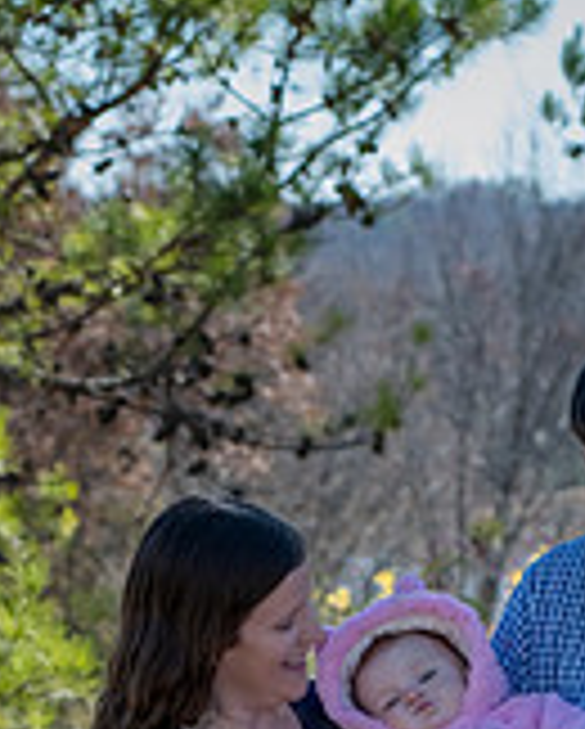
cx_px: 513
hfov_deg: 7.4
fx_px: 4493
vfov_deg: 9.1
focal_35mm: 208
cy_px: 994
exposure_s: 1/500
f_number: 6.3
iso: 400
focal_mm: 80
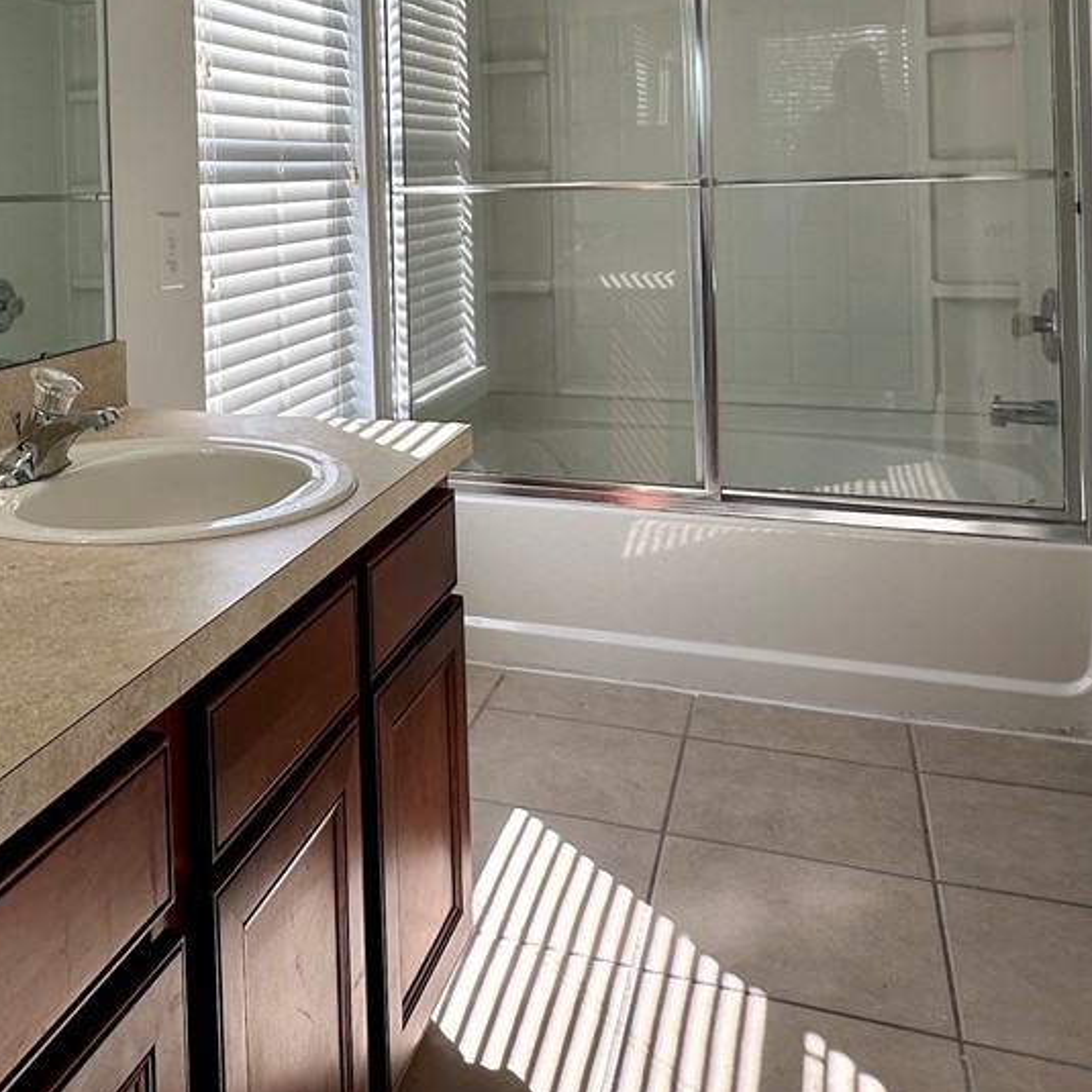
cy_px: 188
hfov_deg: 43.0
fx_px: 1321
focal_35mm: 37
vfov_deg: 42.5
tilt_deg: +0.3
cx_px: 229
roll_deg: +1.6
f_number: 2.2
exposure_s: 1/213
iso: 40
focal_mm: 2.22
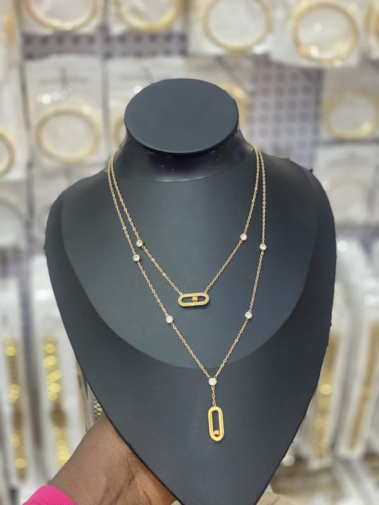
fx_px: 759
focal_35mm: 52
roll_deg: -1.9
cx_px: 190
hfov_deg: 28.0
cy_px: 252
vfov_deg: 36.8
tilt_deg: -30.1
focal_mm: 6
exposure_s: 1/33
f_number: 2
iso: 125
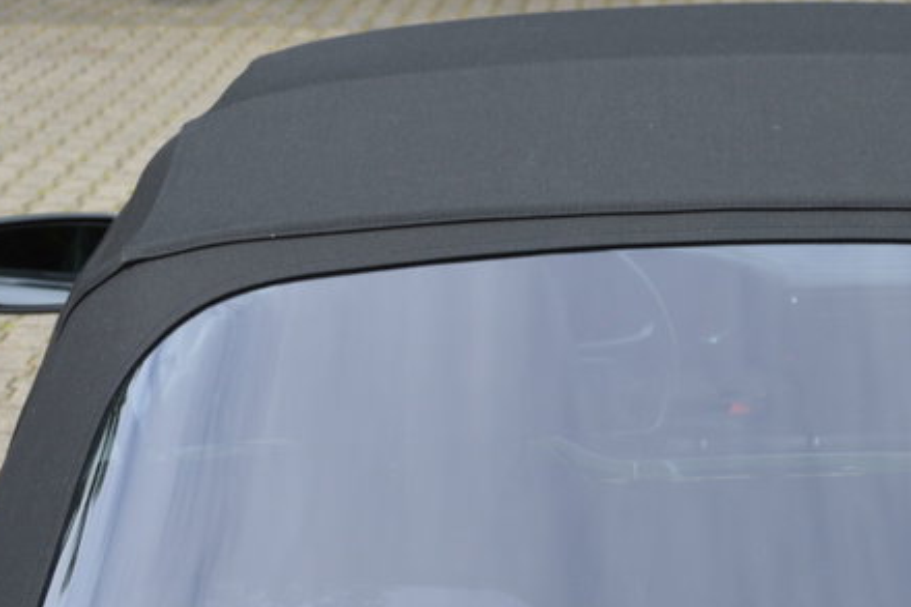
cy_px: 552
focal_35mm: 94
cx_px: 799
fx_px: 2382
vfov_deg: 14.4
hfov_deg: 21.2
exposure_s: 1/200
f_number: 7.1
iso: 100
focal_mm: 27
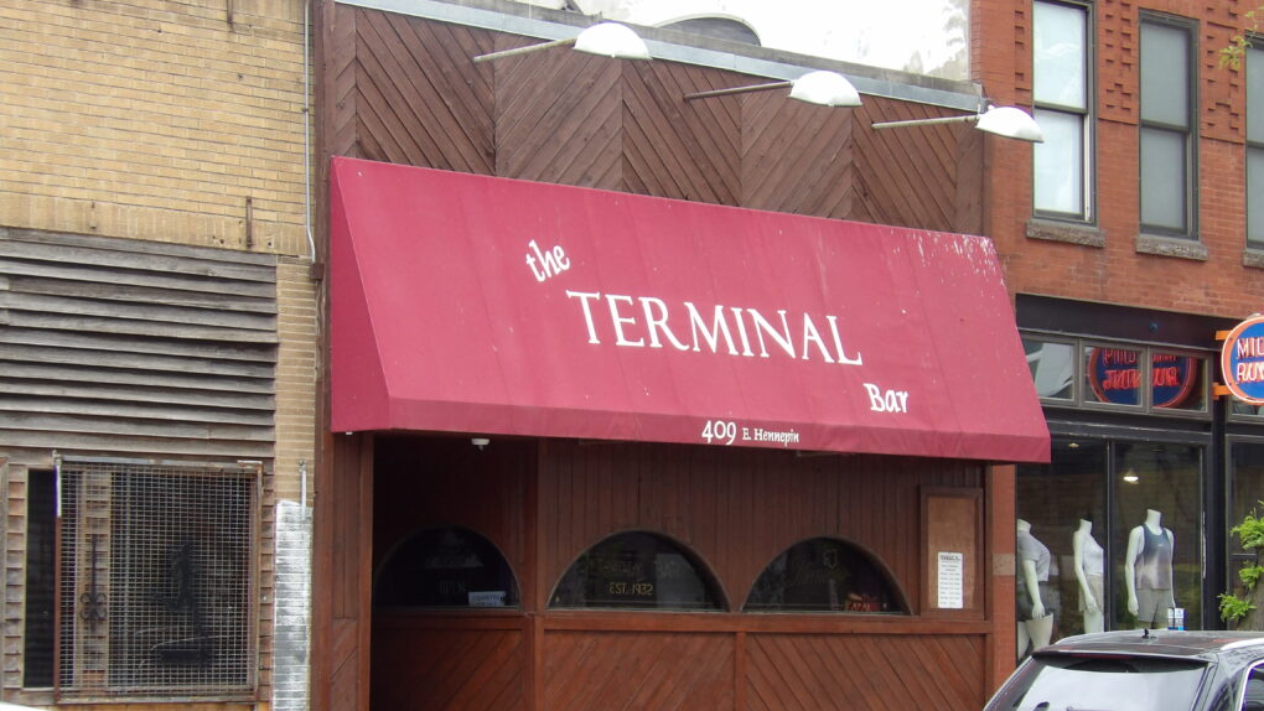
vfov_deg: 13.0
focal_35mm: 93
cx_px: 633
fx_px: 3117
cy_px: 415
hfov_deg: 22.9
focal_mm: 15.3
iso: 125
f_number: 4.1
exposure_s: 1/100
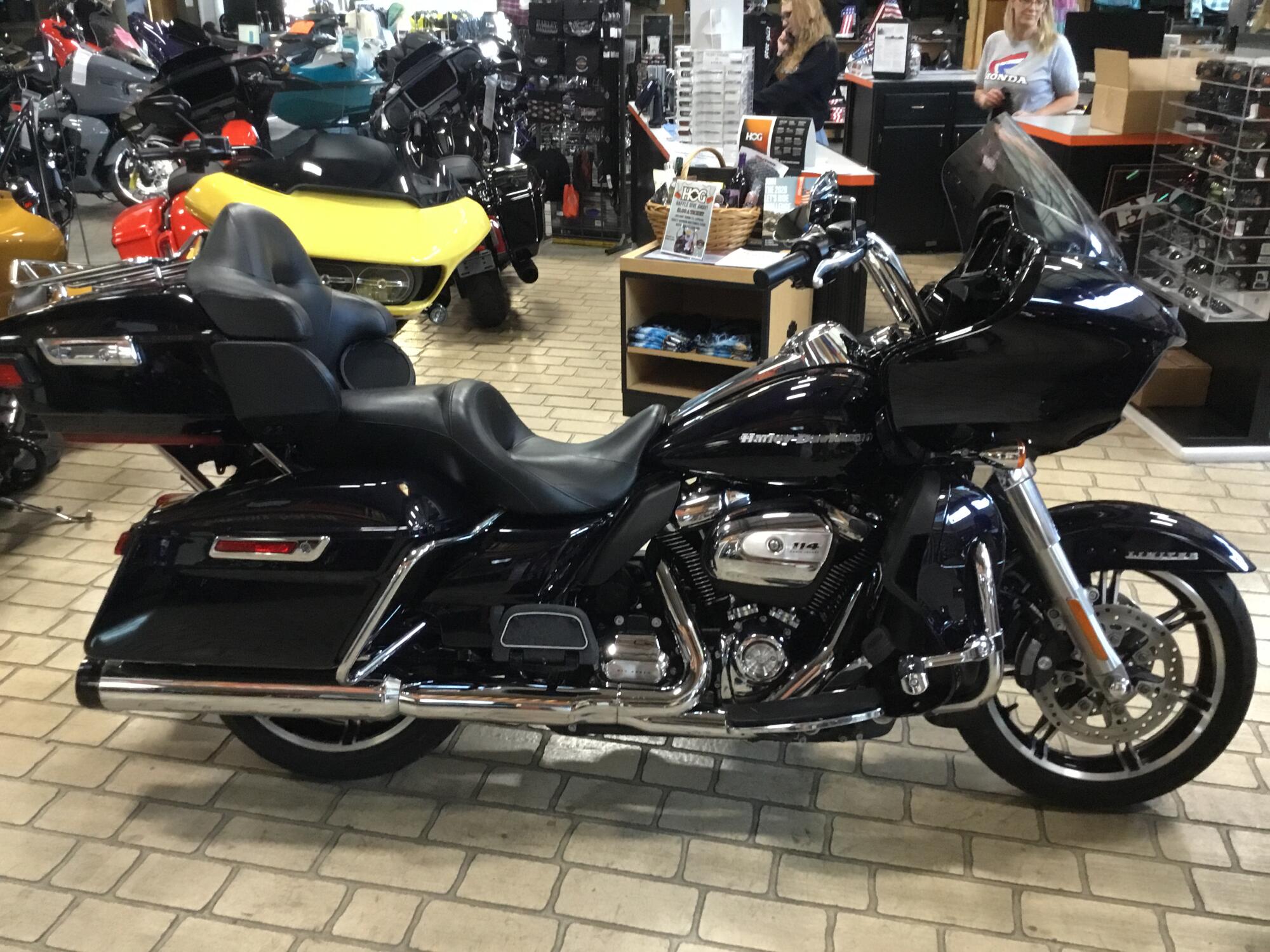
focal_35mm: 31
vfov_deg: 45.4
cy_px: 476
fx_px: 1137
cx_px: 635
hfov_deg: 58.4
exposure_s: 1/30
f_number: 2.4
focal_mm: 3.3
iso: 250
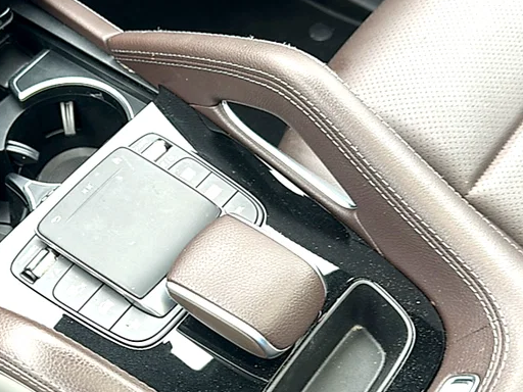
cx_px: 179
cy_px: 260
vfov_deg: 34.8
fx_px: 619
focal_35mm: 41
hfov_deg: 45.2
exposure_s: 1/45
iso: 50
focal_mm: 6.86
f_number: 1.78
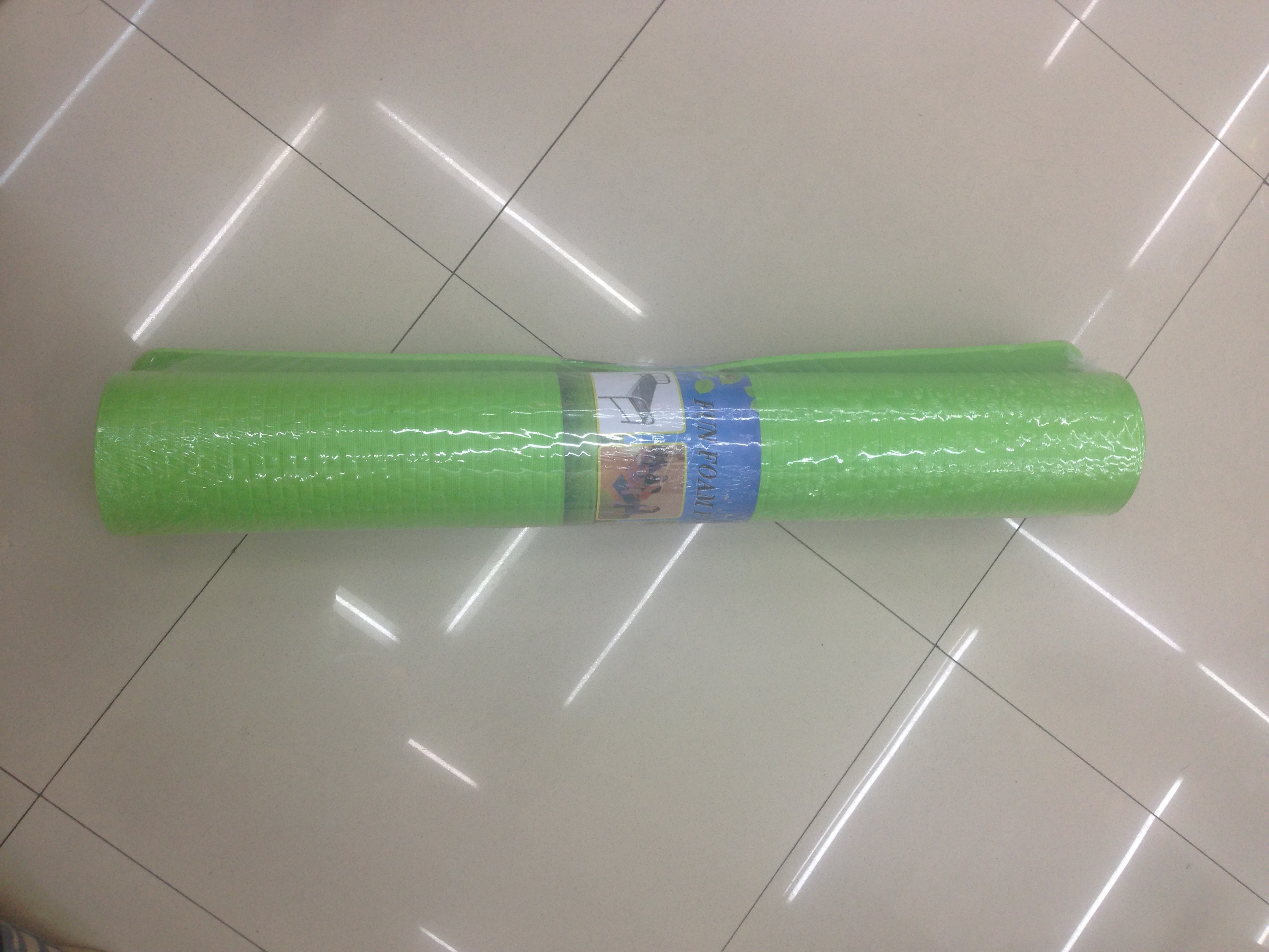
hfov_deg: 55.4
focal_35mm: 33
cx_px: 634
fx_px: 1210
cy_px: 476
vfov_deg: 42.9
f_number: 2.4
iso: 50
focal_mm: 4.12
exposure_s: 1/30
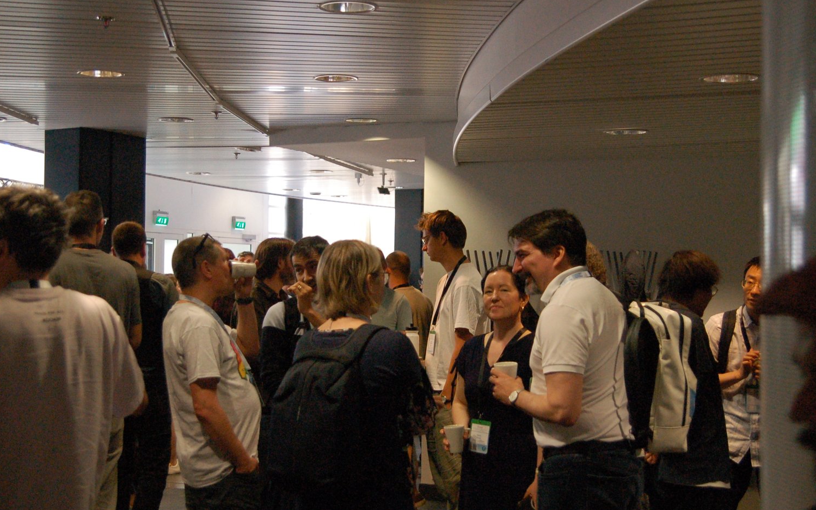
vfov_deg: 24.4
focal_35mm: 53
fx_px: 1179
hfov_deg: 38.2
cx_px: 425
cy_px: 261
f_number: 2.8
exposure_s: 1/125
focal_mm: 26
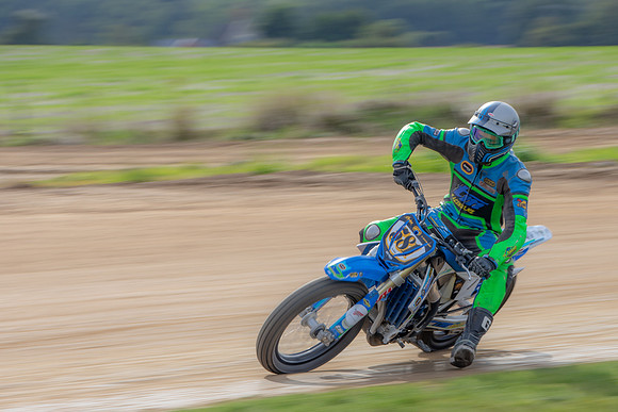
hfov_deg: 8.3
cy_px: 250
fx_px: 4278
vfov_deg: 5.5
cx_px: 381
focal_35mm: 249
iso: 100
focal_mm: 130
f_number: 11
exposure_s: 1/100
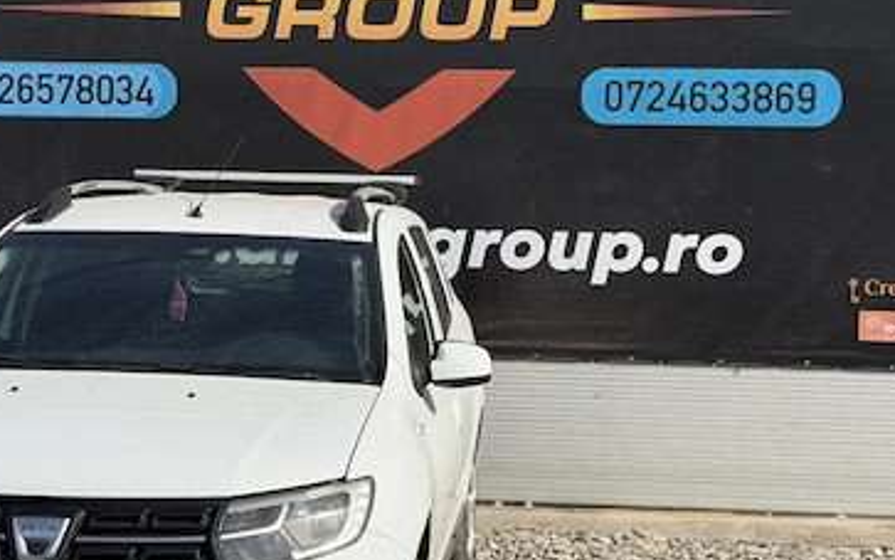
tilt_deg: -2.0
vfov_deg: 15.6
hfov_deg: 24.6
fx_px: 2049
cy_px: 303
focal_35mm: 84
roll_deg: -1.3
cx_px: 427
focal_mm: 6.76
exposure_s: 1/5587
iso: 64
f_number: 1.78
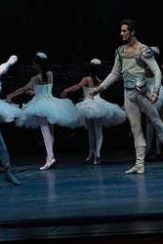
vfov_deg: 6.3
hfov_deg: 4.2
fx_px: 2204
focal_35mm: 325
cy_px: 64
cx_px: 115
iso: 25600
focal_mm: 140
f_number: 5
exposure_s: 1/400
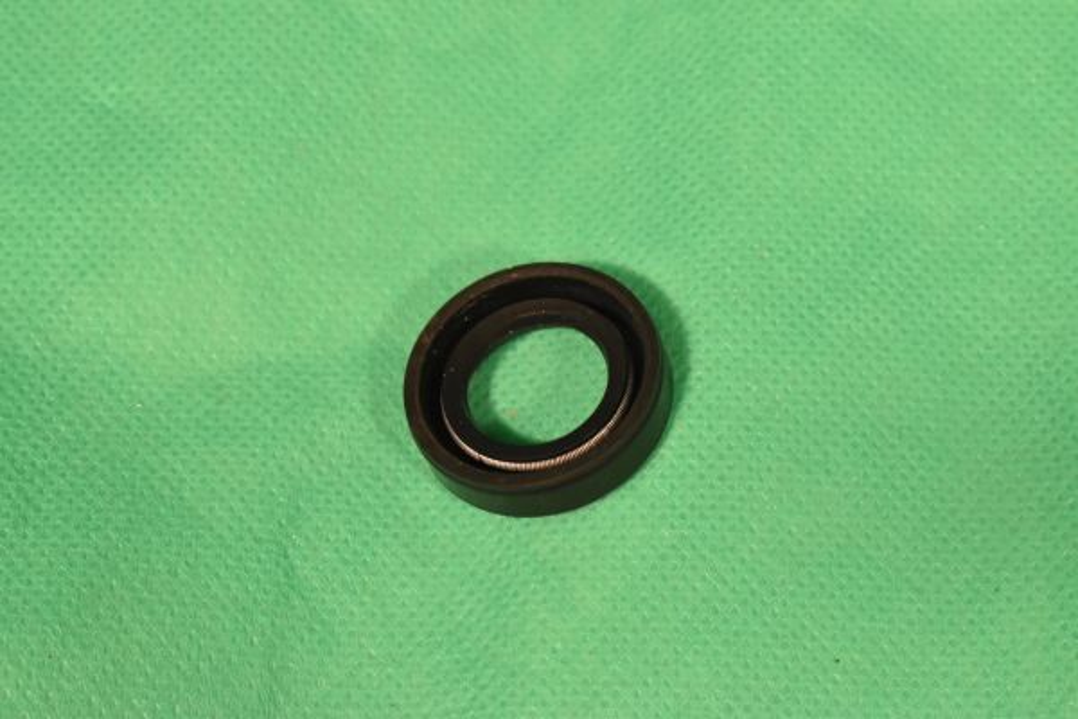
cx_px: 539
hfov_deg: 24.6
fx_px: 2470
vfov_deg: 16.6
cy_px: 360
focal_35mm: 82
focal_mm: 55
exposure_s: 1/100
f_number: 14
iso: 2500
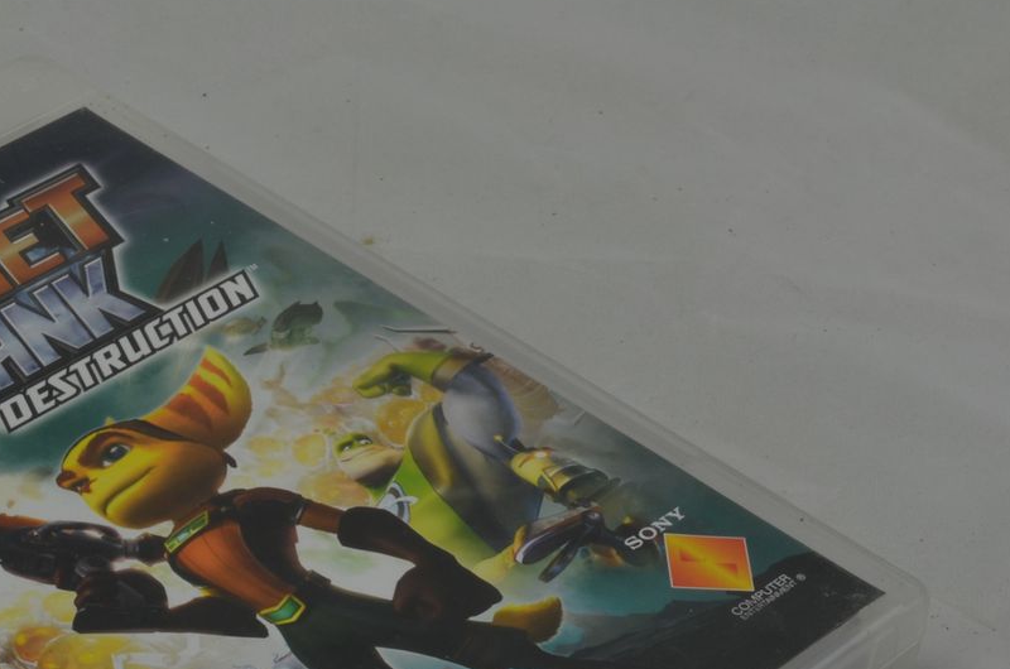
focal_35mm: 135
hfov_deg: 15.1
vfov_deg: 10.1
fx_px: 3780
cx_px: 175
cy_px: 593
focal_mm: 40
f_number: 20
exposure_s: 1/4
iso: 100
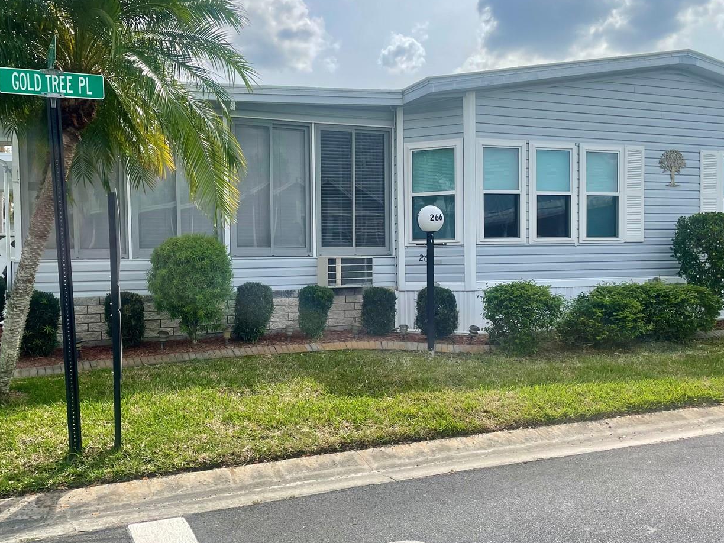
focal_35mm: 34
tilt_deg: -2.4
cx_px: 338
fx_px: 711
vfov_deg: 41.8
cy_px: 281
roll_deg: +0.2
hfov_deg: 53.9
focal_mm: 4.2
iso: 32
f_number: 1.6
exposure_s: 1/3731
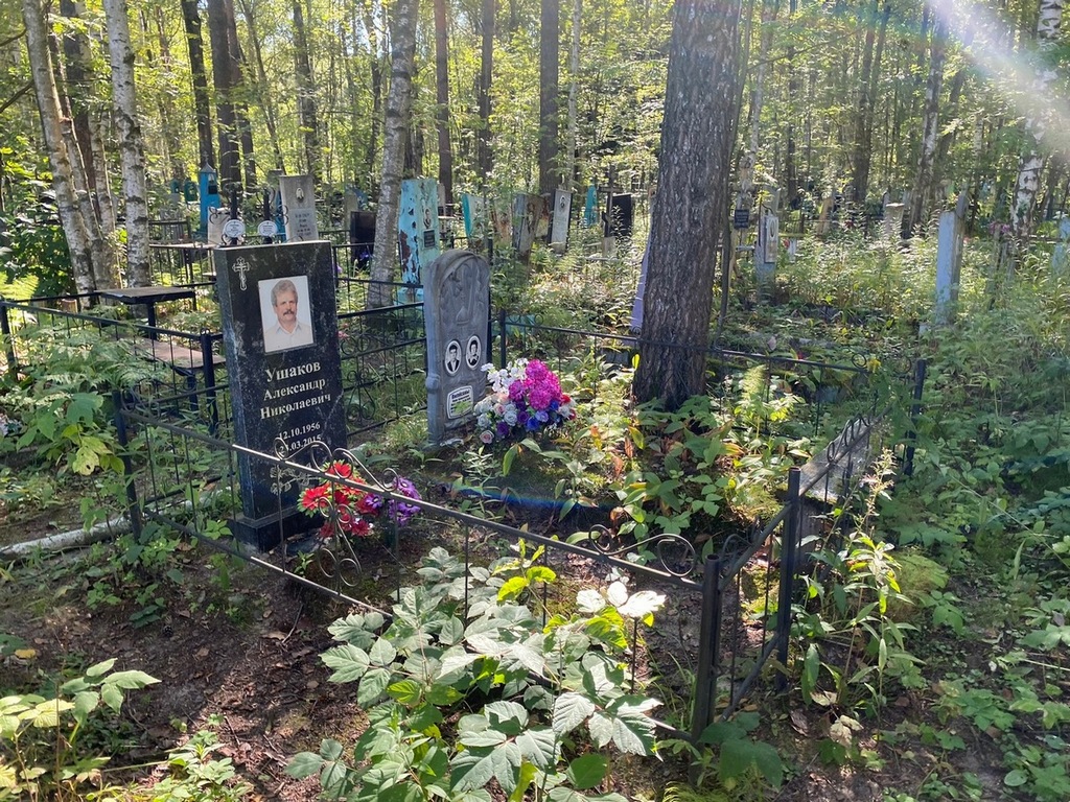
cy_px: 401
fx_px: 804
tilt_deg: -11.1
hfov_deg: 67.3
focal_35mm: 26
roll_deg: +4.7
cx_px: 535
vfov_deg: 53.1
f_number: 1.8
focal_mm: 4.25
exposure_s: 1/122
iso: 50
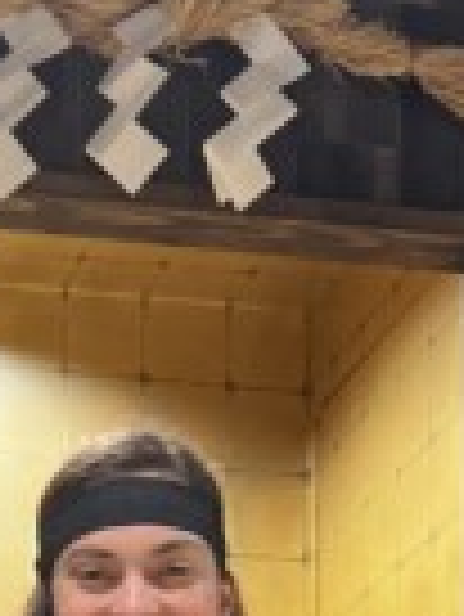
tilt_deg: +2.0
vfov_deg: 13.8
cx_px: 106
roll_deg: +0.4
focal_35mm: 124
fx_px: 2213
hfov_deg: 11.9
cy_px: 1185
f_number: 1.5
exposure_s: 1/40
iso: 400
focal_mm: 5.7
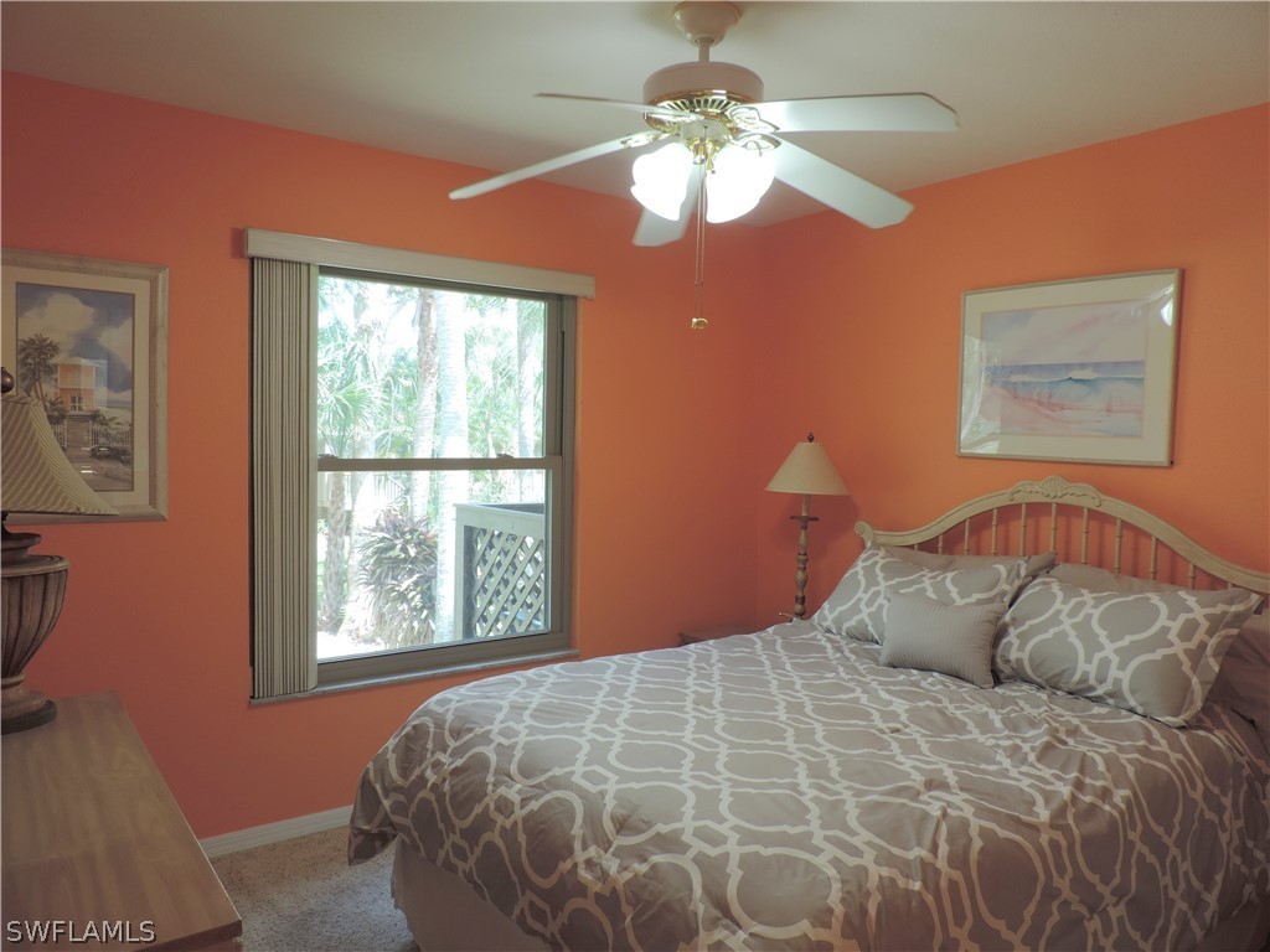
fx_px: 881
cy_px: 476
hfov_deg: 71.6
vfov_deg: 56.8
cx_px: 635
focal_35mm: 24
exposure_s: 1/40
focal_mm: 4.3
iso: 80
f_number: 3
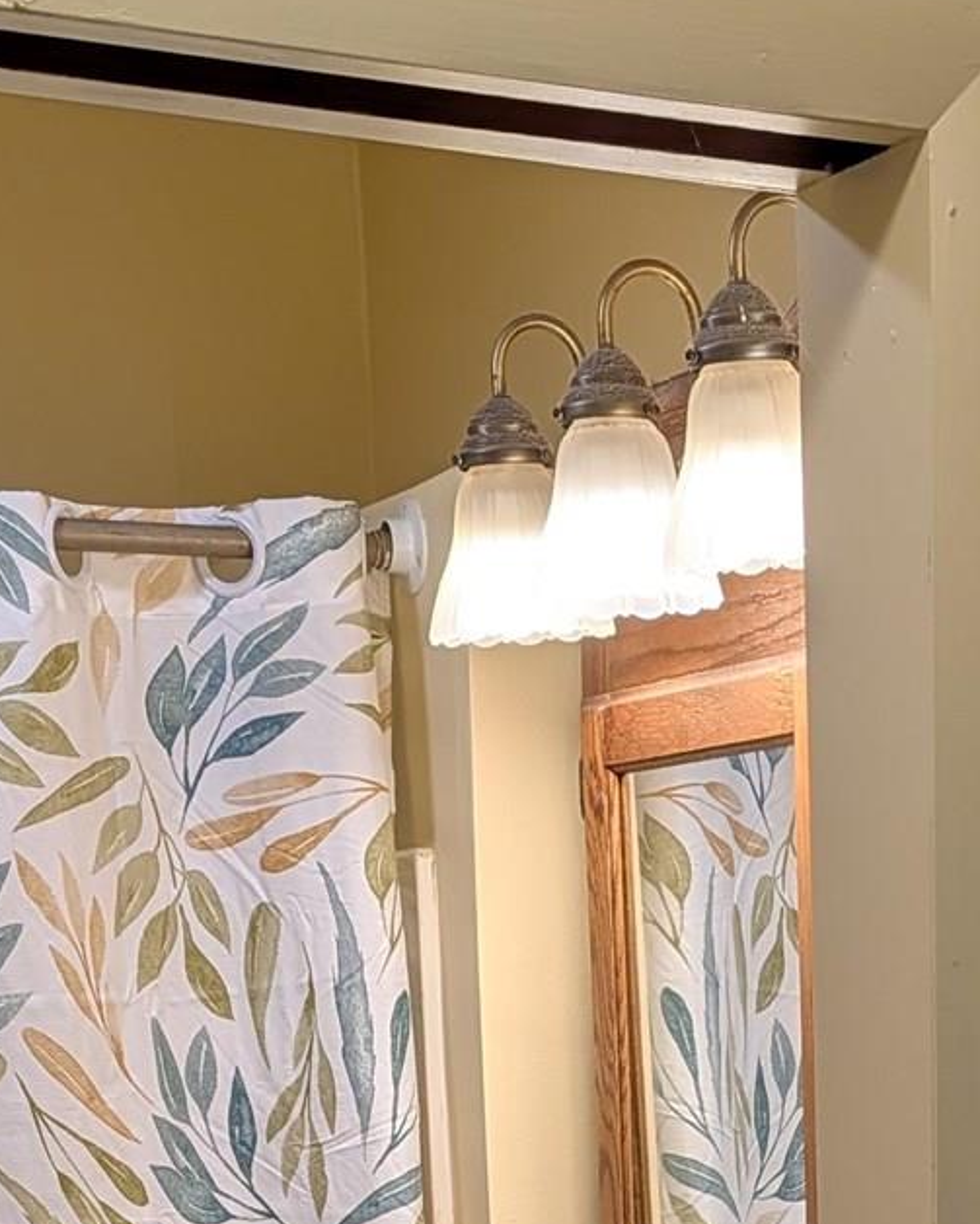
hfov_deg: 17.5
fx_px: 3116
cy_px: 2002
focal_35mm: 86
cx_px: 959
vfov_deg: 18.7
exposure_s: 1/120
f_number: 1.68
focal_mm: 6.9
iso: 40
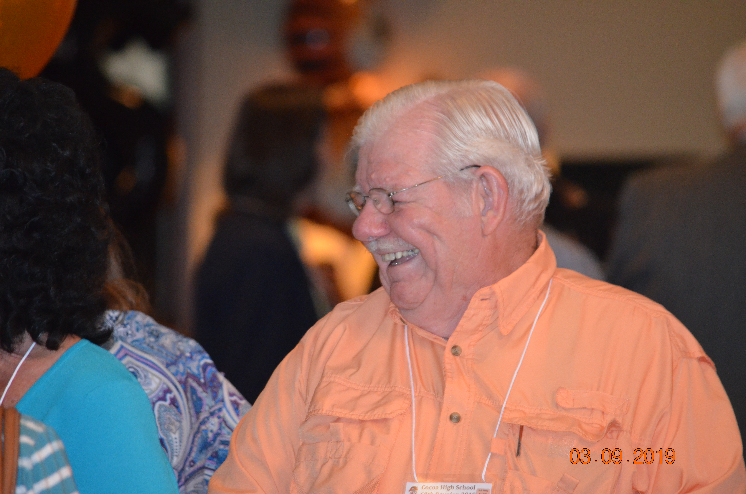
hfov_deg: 6.3
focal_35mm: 330
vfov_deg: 4.1
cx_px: 373
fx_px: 6824
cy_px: 247
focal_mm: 220
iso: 3200
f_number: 5.3
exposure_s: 1/60
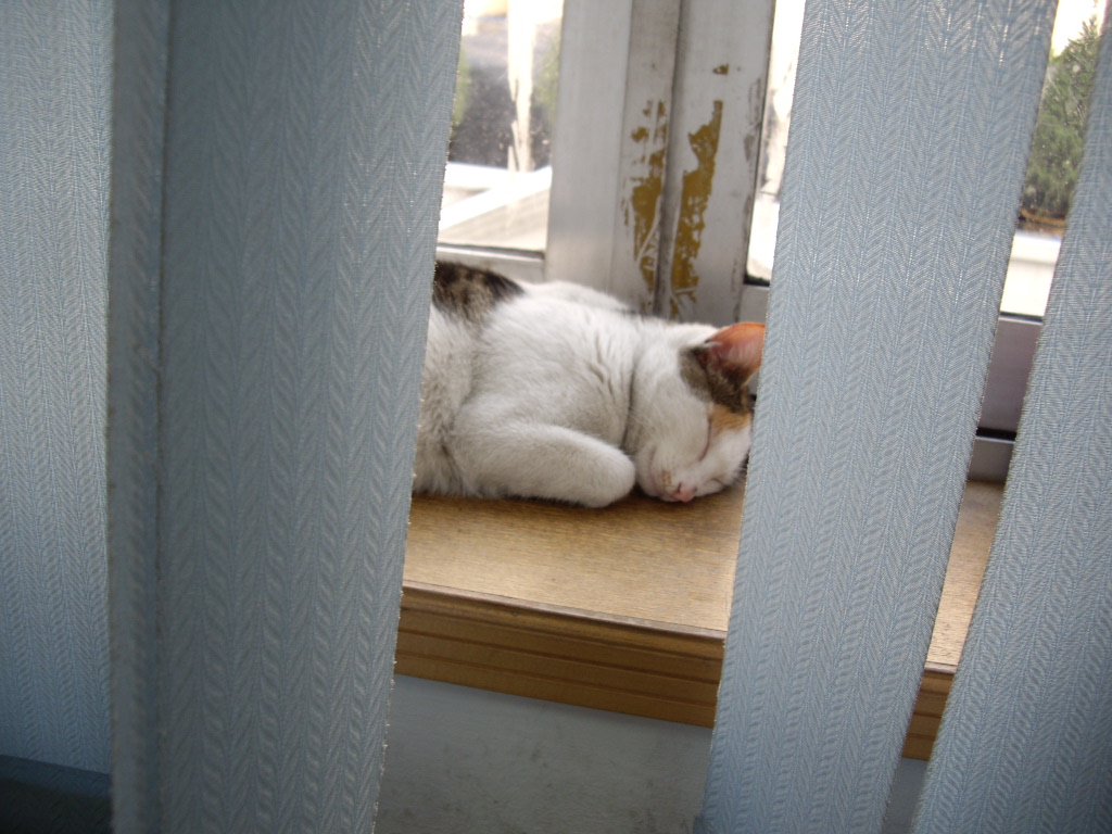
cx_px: 556
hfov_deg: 49.0
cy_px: 417
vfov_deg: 37.7
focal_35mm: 38
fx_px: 1221
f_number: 2.8
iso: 100
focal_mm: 7.9
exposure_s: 1/60
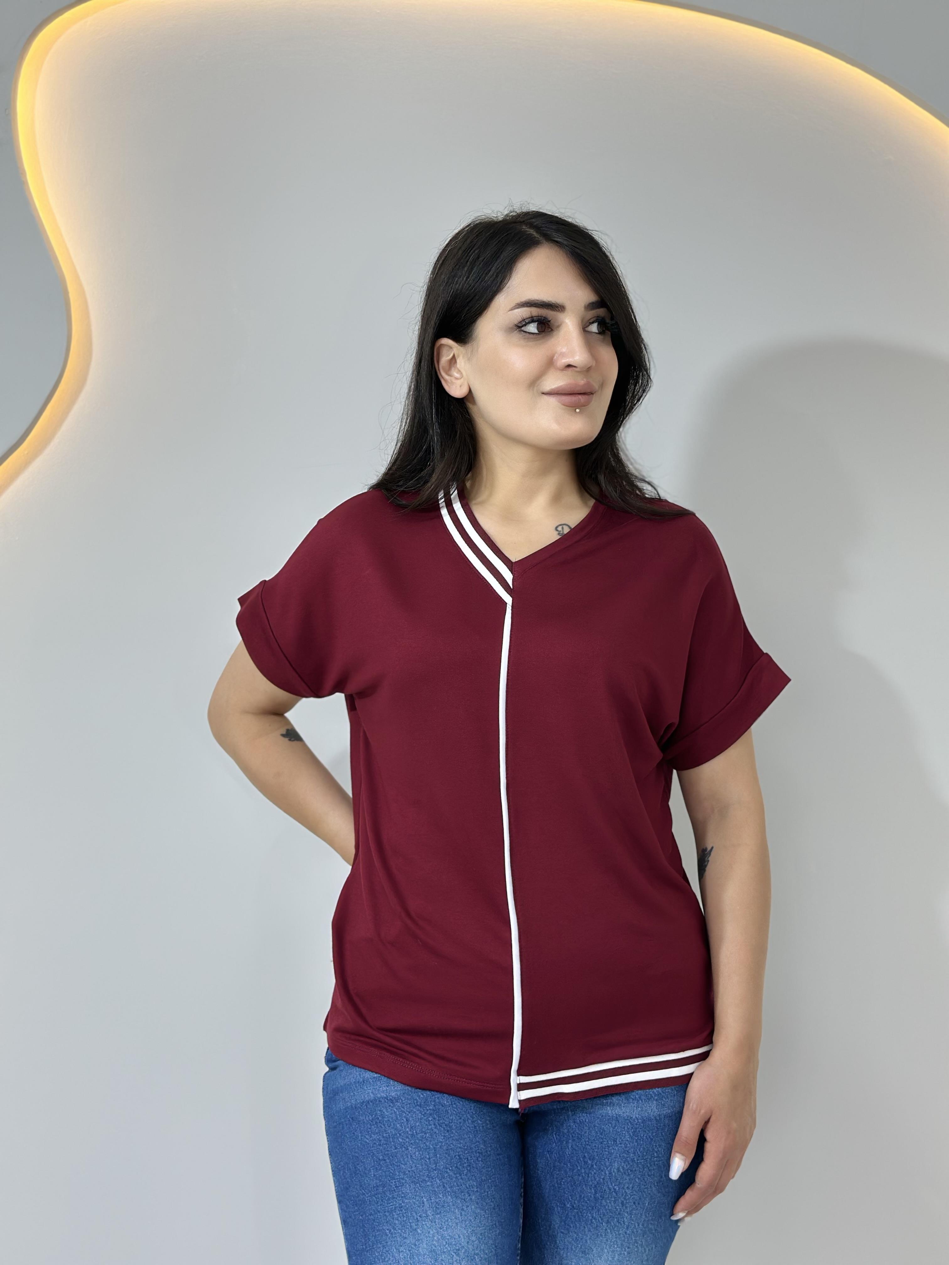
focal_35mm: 48
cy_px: 632
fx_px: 1755
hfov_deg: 30.3
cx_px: 474
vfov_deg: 39.7
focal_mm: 6.86
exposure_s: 1/100
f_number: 1.78
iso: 64
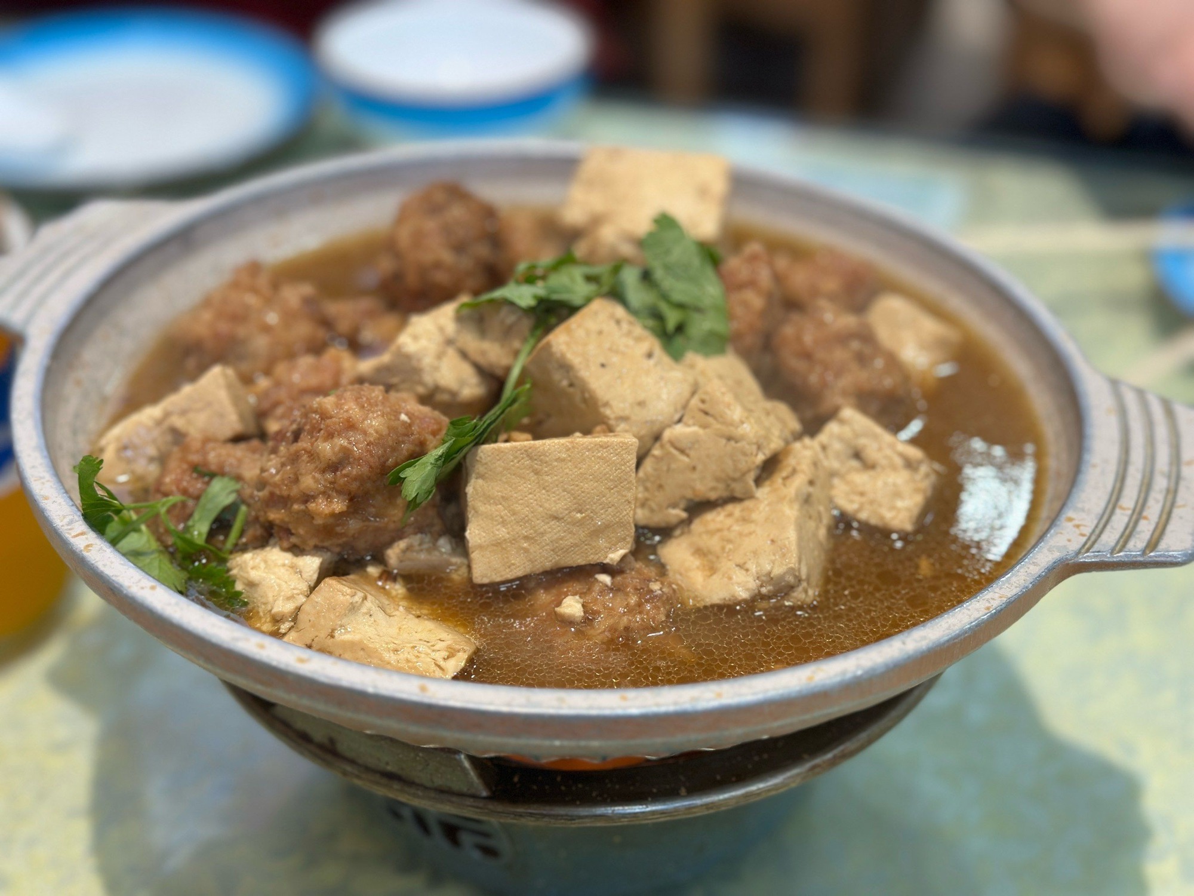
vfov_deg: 30.3
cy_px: 448
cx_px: 597
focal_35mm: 48
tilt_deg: -34.3
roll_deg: -1.2
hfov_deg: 39.7
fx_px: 1656
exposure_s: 1/110
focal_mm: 6.86
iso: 100
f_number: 1.78
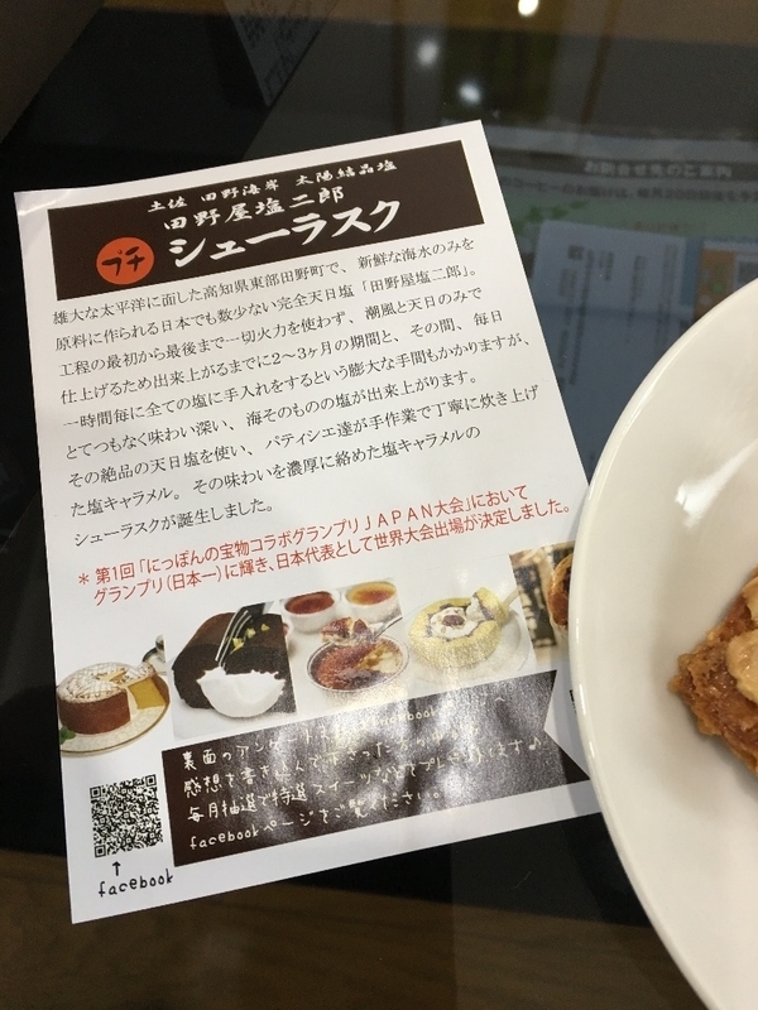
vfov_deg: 61.7
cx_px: 379
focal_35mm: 29
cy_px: 505
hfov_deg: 48.2
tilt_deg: -69.0
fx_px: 847
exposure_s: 1/17
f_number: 2.2
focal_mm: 4.15
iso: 64
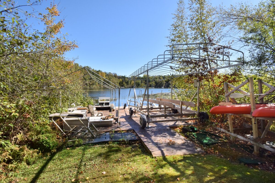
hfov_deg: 100.4
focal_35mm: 15
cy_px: 92
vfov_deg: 77.3
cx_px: 138
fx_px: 115
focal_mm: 10
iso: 320
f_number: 16
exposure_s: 1/200
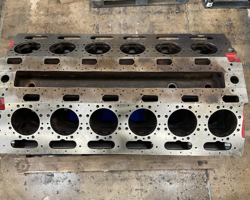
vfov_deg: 47.1
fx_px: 229
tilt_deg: -71.4
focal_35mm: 31
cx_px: 120
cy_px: 100
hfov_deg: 57.2
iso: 160
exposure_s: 1/60
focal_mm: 3
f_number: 1.8
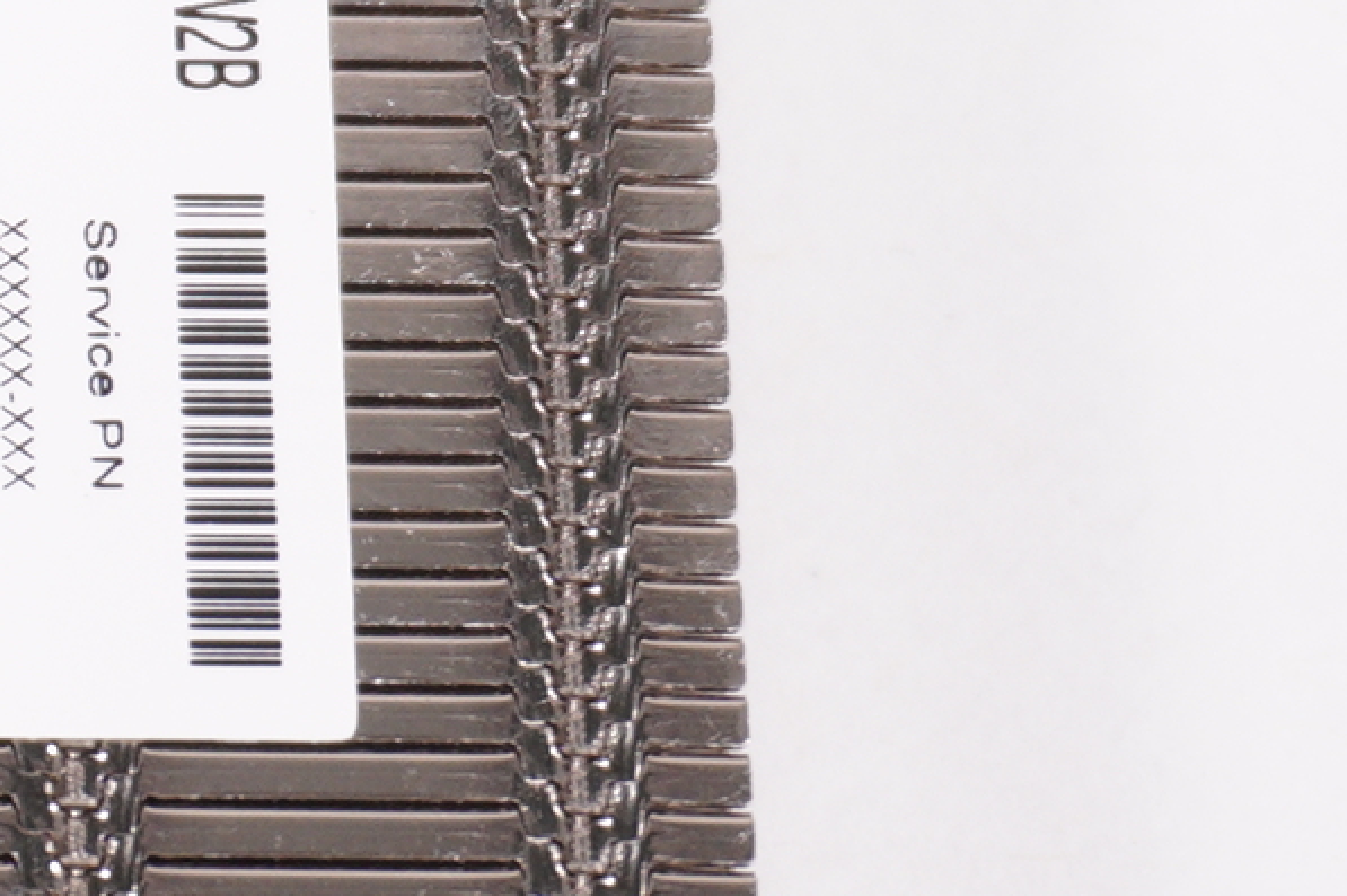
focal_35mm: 272
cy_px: 244
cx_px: -893
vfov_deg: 5.0
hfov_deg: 7.4
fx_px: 10169
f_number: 5.6
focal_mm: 36
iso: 400
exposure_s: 1/80
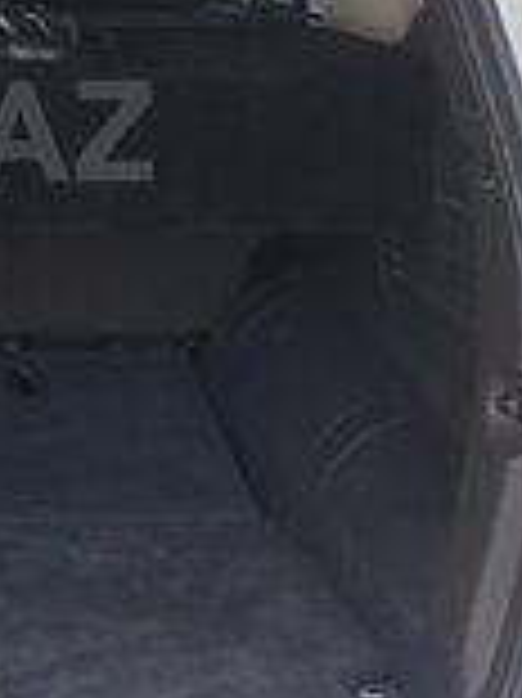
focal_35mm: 93
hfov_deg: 15.0
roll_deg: -1.0
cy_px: 131
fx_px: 1872
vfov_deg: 20.8
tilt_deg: -5.6
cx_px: -194
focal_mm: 4.15
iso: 32
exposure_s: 1/100
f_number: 2.2
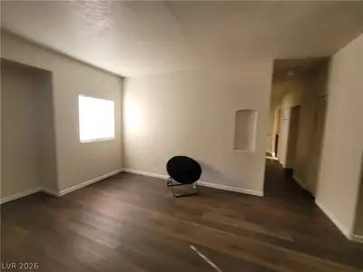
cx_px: 182
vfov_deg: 89.9
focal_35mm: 13
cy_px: 136
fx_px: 136
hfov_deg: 106.2
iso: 160
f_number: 2.2
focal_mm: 2.2
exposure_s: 1/60
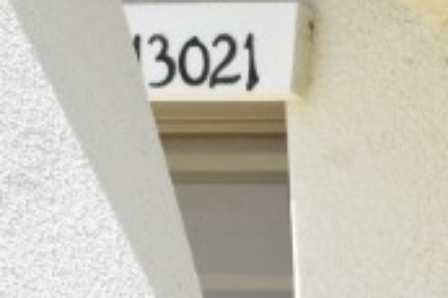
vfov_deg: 12.8
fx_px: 1243
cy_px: 485
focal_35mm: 100
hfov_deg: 15.8
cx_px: 909
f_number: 9.5
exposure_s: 1/350
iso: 200
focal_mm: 10
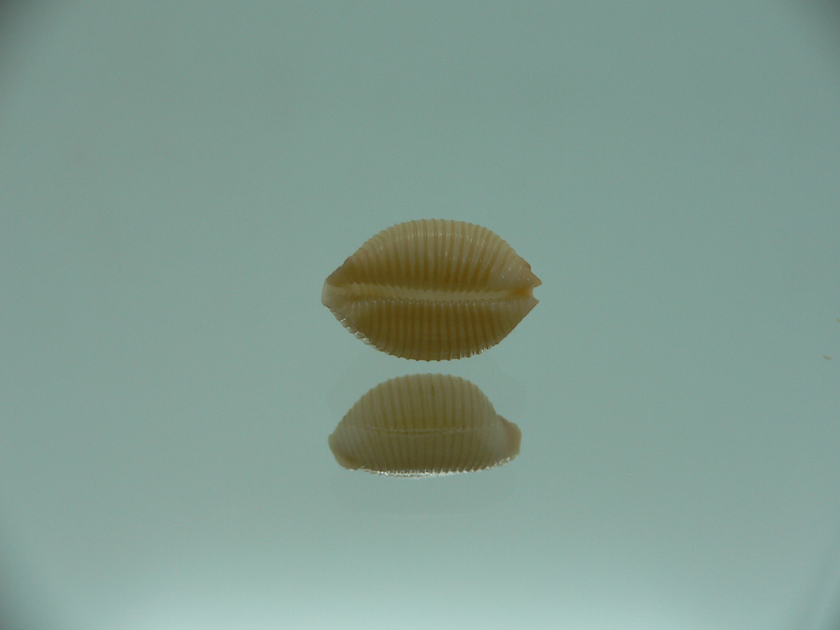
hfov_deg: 52.6
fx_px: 849
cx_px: 420
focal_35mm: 35
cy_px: 315
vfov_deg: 40.7
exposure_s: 1/80
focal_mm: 4.6
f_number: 2.8
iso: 80
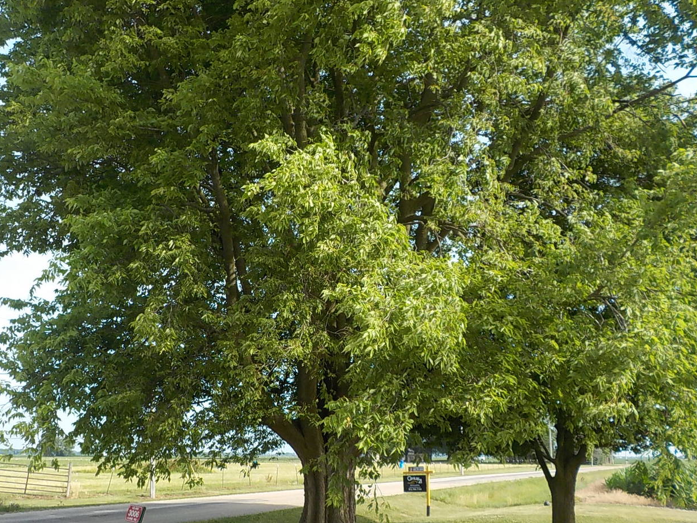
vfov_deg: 40.7
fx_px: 705
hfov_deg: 52.6
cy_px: 290
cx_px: 323
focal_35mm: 35
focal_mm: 4.1
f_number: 3.3
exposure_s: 1/500
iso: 125
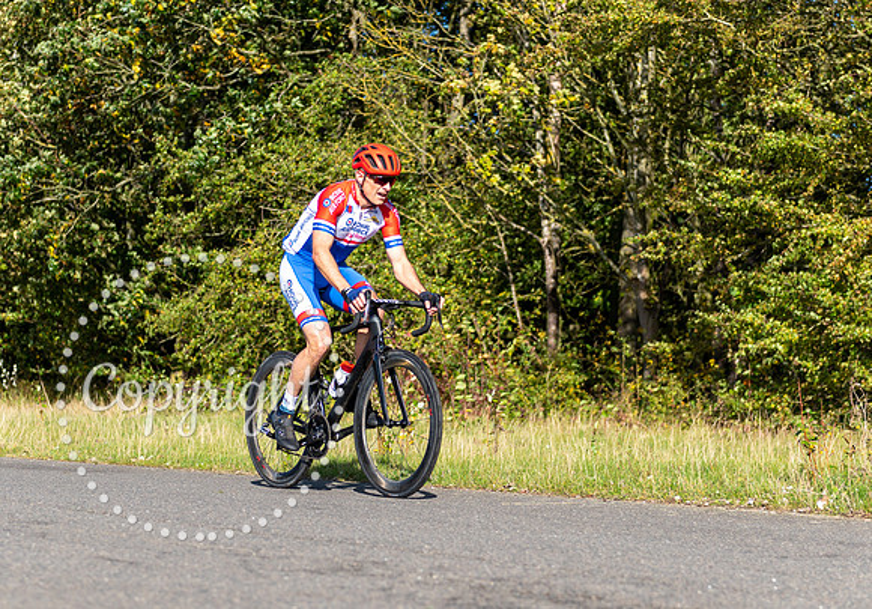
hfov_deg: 23.9
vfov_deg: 16.8
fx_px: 2061
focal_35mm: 84
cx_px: 411
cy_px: 252
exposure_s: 1/2500
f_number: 2.8
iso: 160
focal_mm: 62
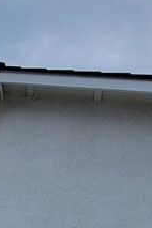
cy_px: 348
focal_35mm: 65
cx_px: -112
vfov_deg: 24.0
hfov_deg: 17.4
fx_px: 412
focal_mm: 2.2
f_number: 2.2
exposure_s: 1/4098
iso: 50
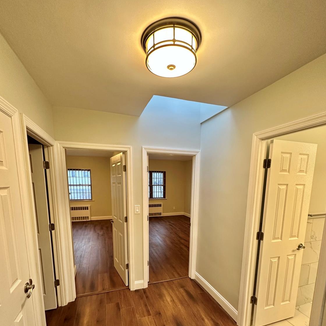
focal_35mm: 17
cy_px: 208
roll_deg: -0.4
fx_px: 181
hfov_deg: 84.0
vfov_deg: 82.0
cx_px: 163
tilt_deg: -9.0
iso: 250
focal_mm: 2.22
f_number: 2.2
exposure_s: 1/60
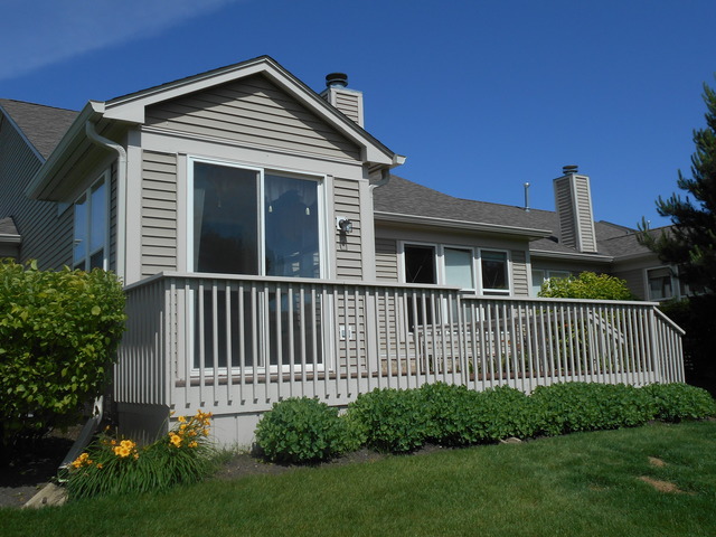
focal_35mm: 32
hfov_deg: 56.8
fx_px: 662
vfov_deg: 44.2
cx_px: 358
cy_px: 268
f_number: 3.6
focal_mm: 5.8
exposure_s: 1/1600
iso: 80
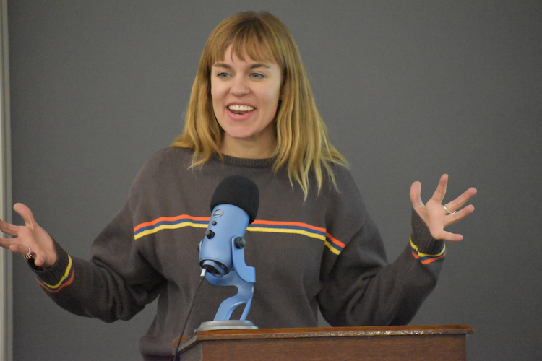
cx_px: 271
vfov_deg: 4.7
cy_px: 180
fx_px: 4403
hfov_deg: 7.0
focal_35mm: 292
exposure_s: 1/320
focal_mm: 195
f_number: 5.3
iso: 12800
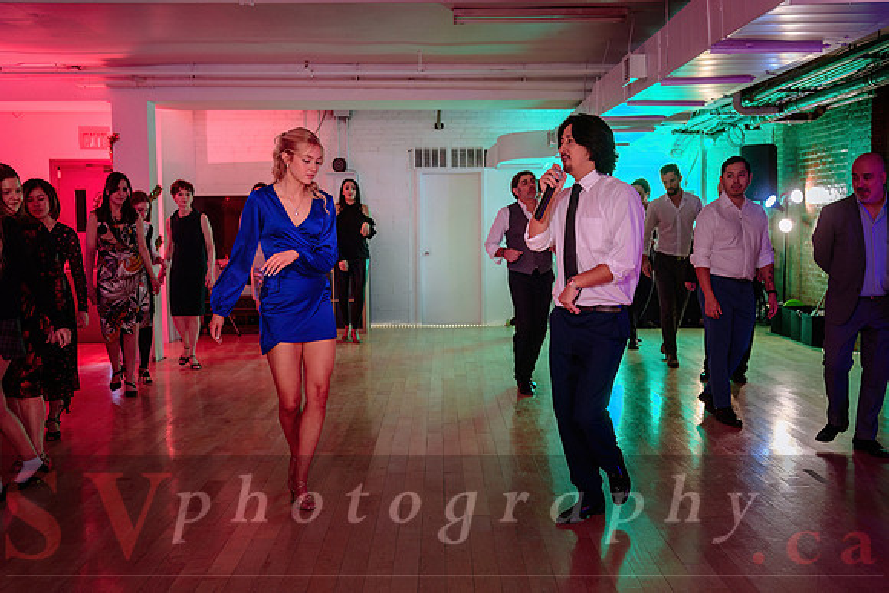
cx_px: 466
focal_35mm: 40
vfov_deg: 33.2
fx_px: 996
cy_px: 307
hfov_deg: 48.1
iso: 1000
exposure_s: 1/125
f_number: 3.5
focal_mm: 38
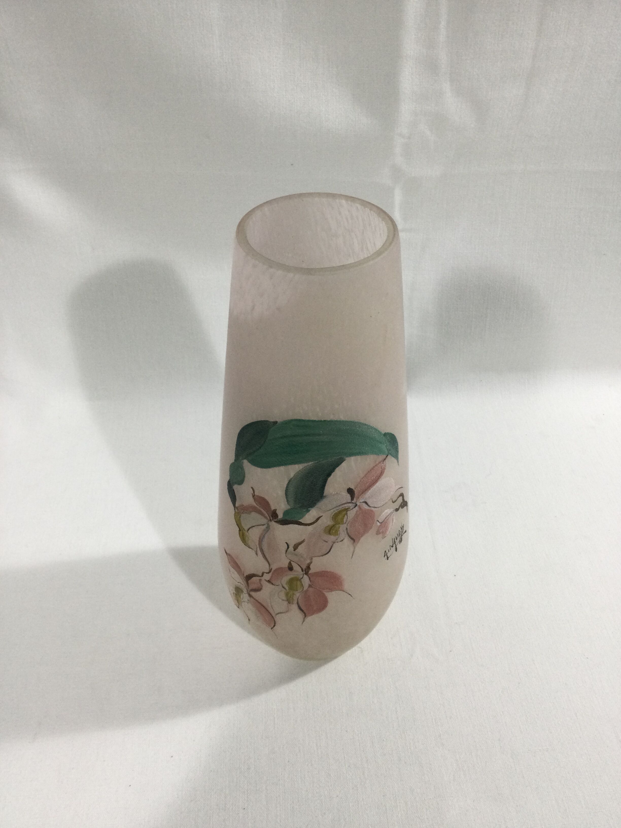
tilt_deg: -41.2
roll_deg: +0.0
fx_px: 742
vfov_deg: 58.4
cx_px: 310
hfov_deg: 45.4
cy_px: 414
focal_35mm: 31
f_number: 2.4
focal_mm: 3.3
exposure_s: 1/33
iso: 25
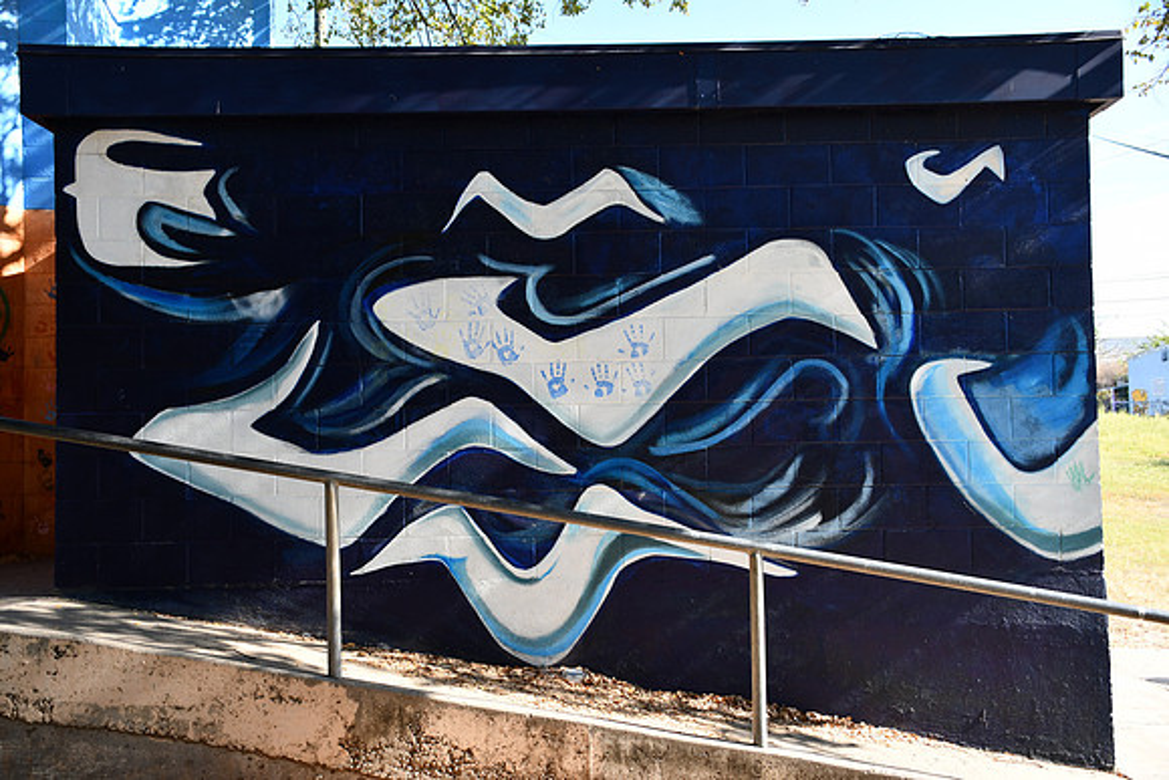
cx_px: 584
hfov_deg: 49.5
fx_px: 1267
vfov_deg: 34.2
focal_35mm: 39
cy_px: 390
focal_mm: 26
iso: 220
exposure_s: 1/250
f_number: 5.6
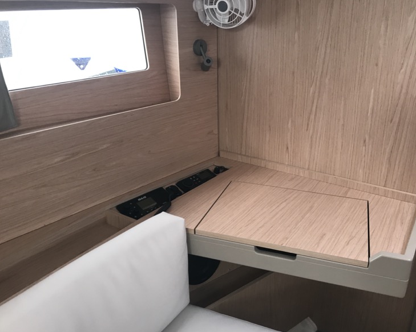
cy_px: 169
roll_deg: -1.4
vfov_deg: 48.5
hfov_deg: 58.7
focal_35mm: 30
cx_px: 228
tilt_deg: -22.6
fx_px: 369
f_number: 1.8
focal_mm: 3.99
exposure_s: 1/33
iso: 32
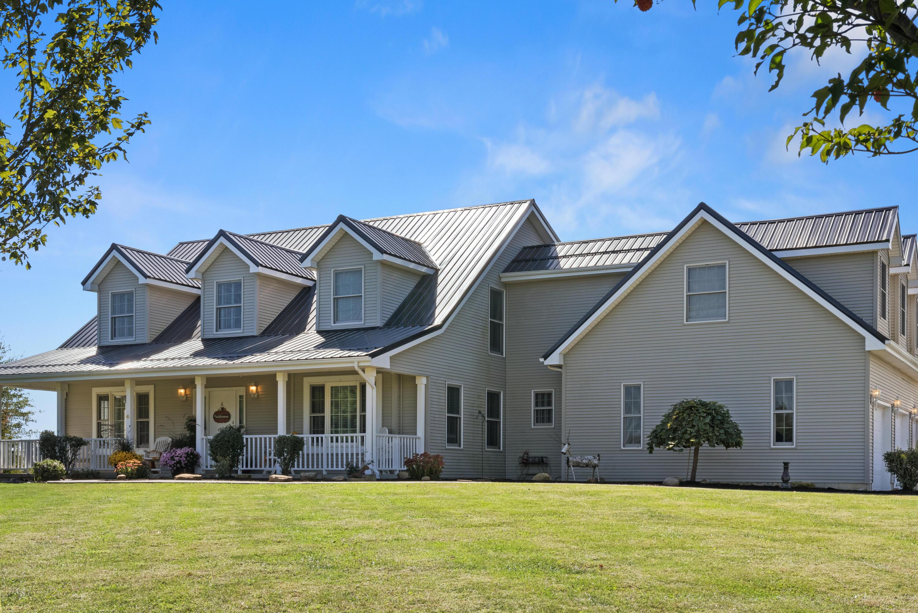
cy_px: 306
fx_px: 1071
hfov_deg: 46.4
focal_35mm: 42
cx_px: 459
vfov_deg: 31.9
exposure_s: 1/60
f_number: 22
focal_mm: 42
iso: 640
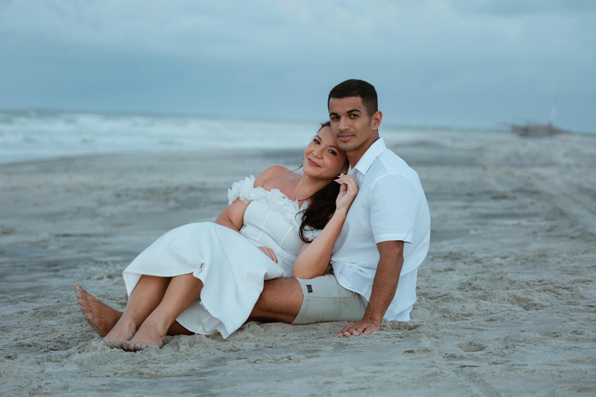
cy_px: 198
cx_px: 298
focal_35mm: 103
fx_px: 1705
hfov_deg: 19.8
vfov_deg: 13.3
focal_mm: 68.7
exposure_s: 1/160
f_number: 2.8
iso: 640
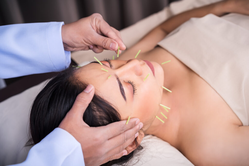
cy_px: 83
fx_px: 380
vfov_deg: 24.6
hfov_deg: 36.2
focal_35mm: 55
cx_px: 124
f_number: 4
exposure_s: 1/125
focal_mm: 55
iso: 100
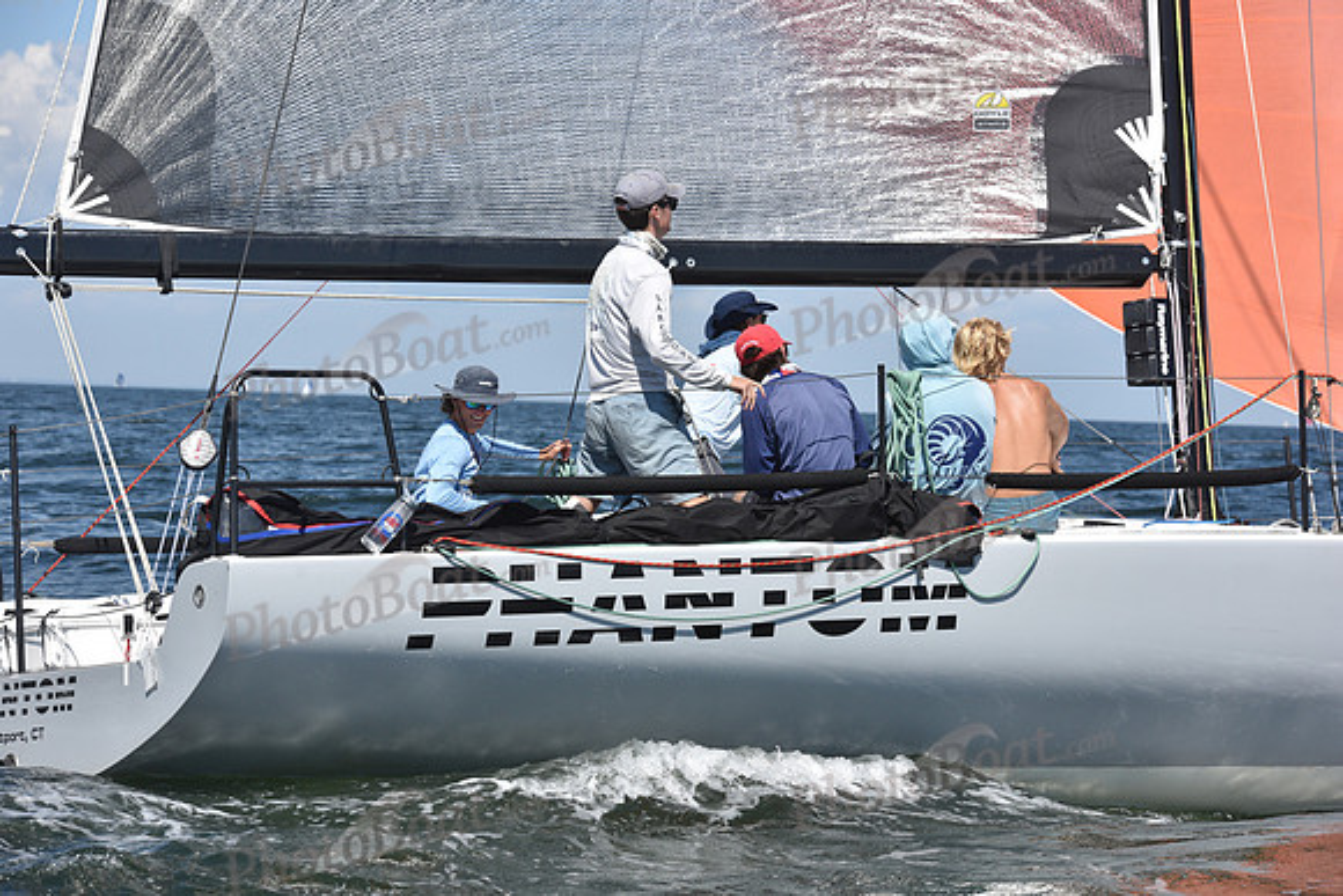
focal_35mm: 116
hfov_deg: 17.6
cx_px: 672
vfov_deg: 11.8
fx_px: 4328
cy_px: 448
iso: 320
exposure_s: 1/1250
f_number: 9
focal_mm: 116
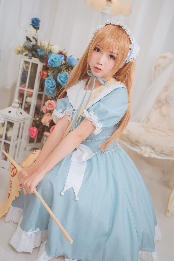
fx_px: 254
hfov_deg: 37.9
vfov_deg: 54.4
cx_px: 87
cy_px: 130
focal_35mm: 35
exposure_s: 1/80
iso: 160
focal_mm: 35
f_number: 2.8
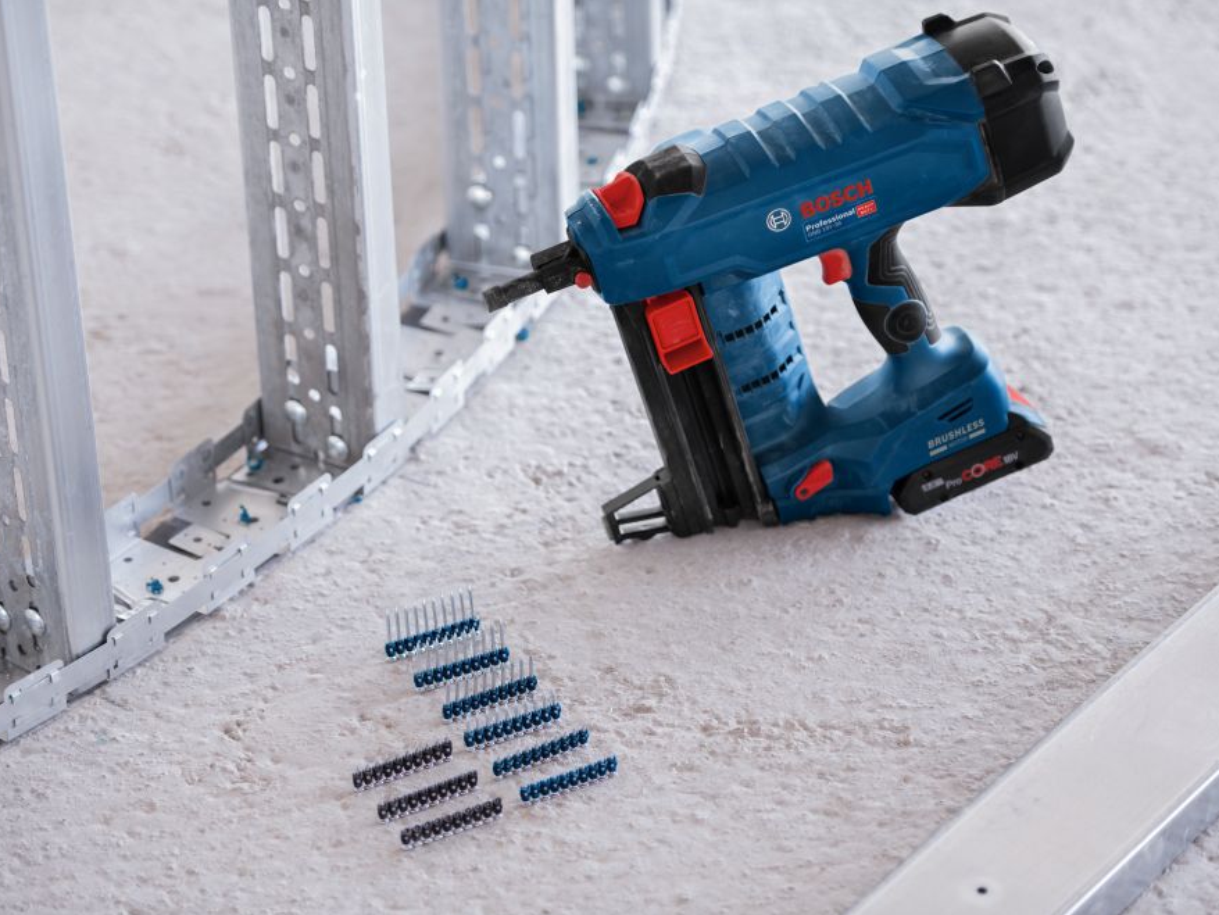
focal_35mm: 104
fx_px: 3663
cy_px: 460
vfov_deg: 14.2
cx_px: 590
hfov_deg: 18.9
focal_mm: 95
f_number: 2.8
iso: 400
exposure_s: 1/15
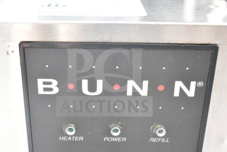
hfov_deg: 37.1
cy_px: 82
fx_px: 338
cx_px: 104
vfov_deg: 25.3
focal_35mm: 54
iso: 2000
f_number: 4.2
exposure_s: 1/50
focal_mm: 31
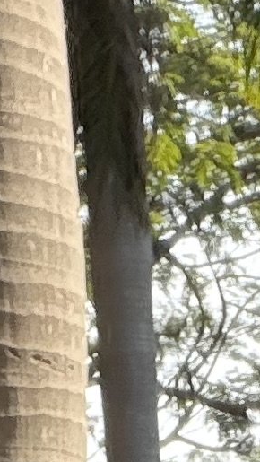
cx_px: 445
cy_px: 1306
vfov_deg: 9.2
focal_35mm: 196
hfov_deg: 6.1
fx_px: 2400
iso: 64
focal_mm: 2.71
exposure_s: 1/220
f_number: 1.9
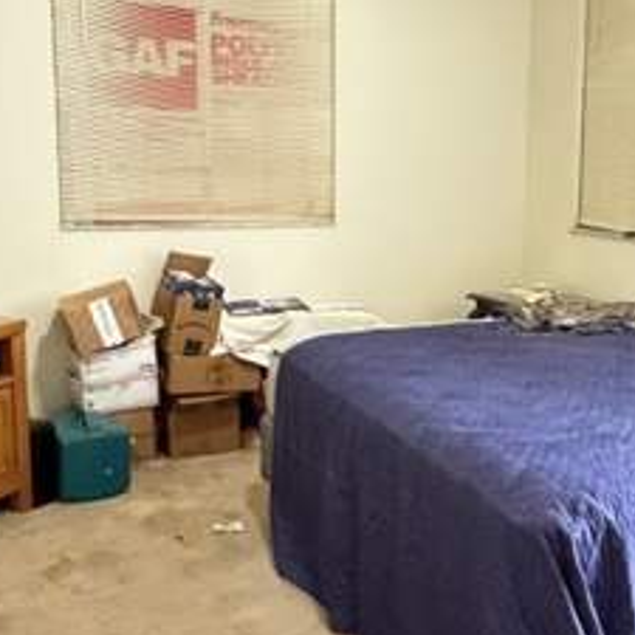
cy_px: 279
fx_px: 913
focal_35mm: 44
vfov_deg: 38.3
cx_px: 545
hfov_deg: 36.5
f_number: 2.2
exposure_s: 1/30
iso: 1600
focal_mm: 2.22
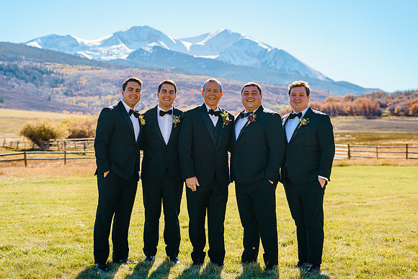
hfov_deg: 37.8
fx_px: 611
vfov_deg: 25.7
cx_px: 198
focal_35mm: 53
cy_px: 147
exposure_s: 1/3200
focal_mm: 50
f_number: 2.8
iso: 200
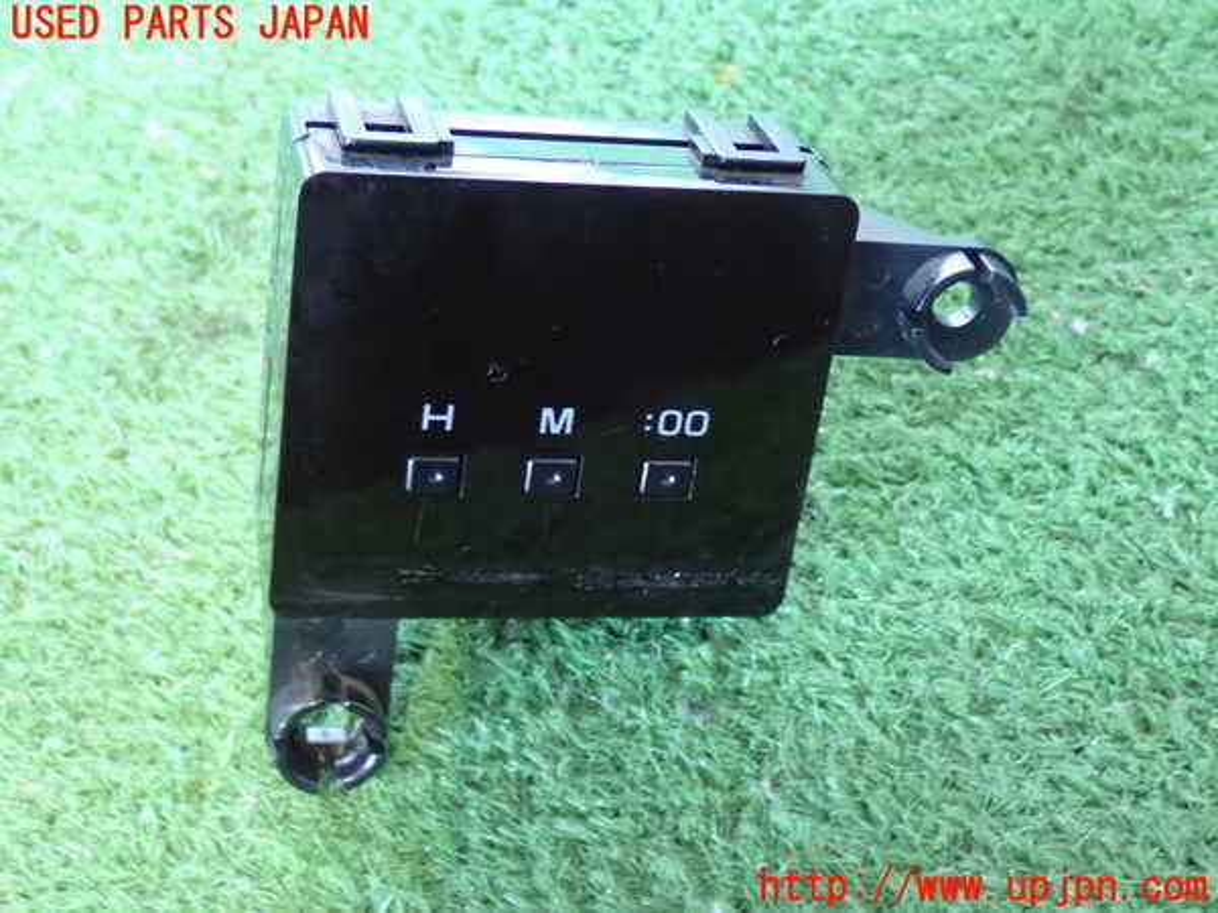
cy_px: 456
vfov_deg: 23.7
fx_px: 2182
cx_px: 609
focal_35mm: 62
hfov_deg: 31.2
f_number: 3.6
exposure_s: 1/15
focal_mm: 11.09
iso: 1250
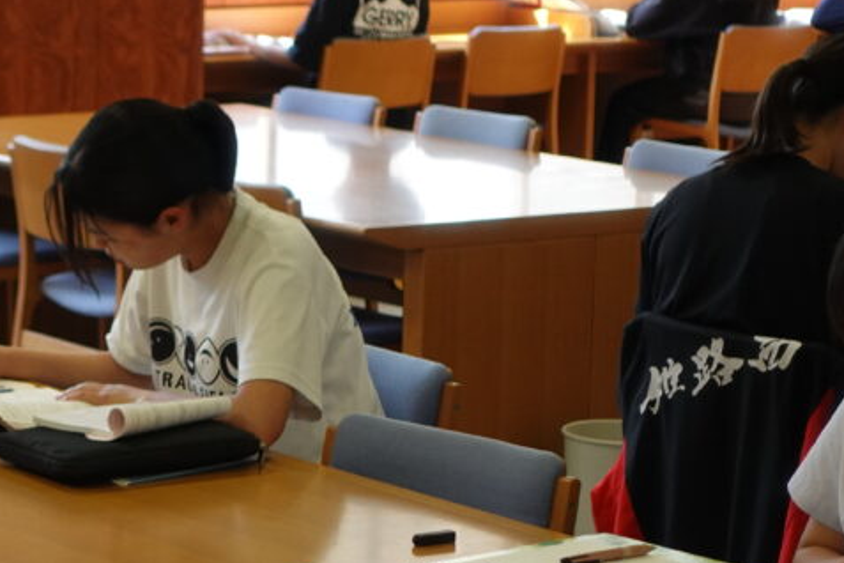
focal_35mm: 146
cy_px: 343
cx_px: 0
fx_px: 3423
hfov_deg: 13.9
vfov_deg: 9.4
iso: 640
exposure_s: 1/250
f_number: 2.8
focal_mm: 25.05
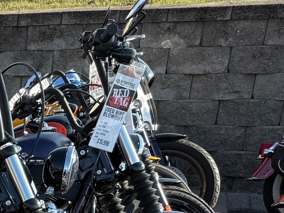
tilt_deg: -22.8
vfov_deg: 11.7
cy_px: 447
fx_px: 911
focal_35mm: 111
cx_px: -331
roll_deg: +1.6
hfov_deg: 14.1
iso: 80
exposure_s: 1/1075
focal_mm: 6.76
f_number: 1.78
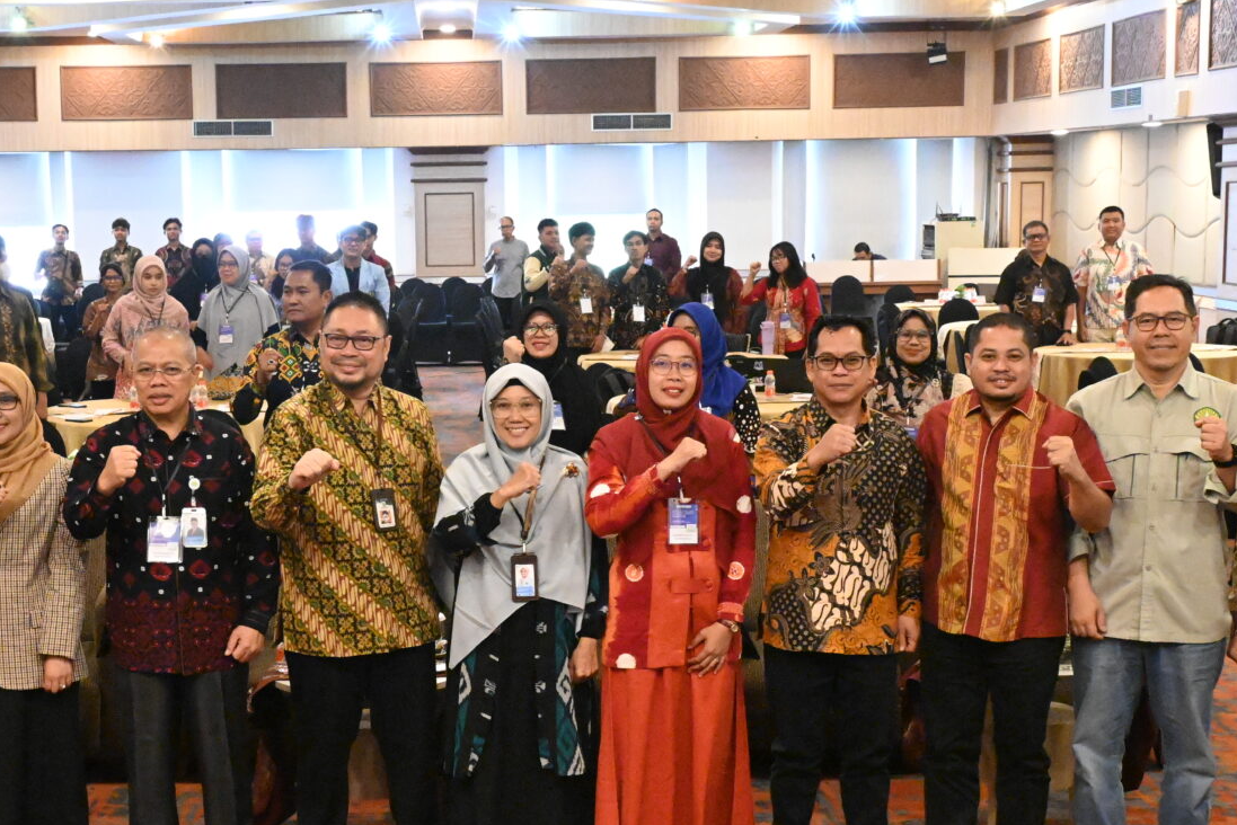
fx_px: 2165
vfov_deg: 21.6
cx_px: 465
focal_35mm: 63
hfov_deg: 31.7
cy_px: 491
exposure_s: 1/125
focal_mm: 27
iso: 12800
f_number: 6.3
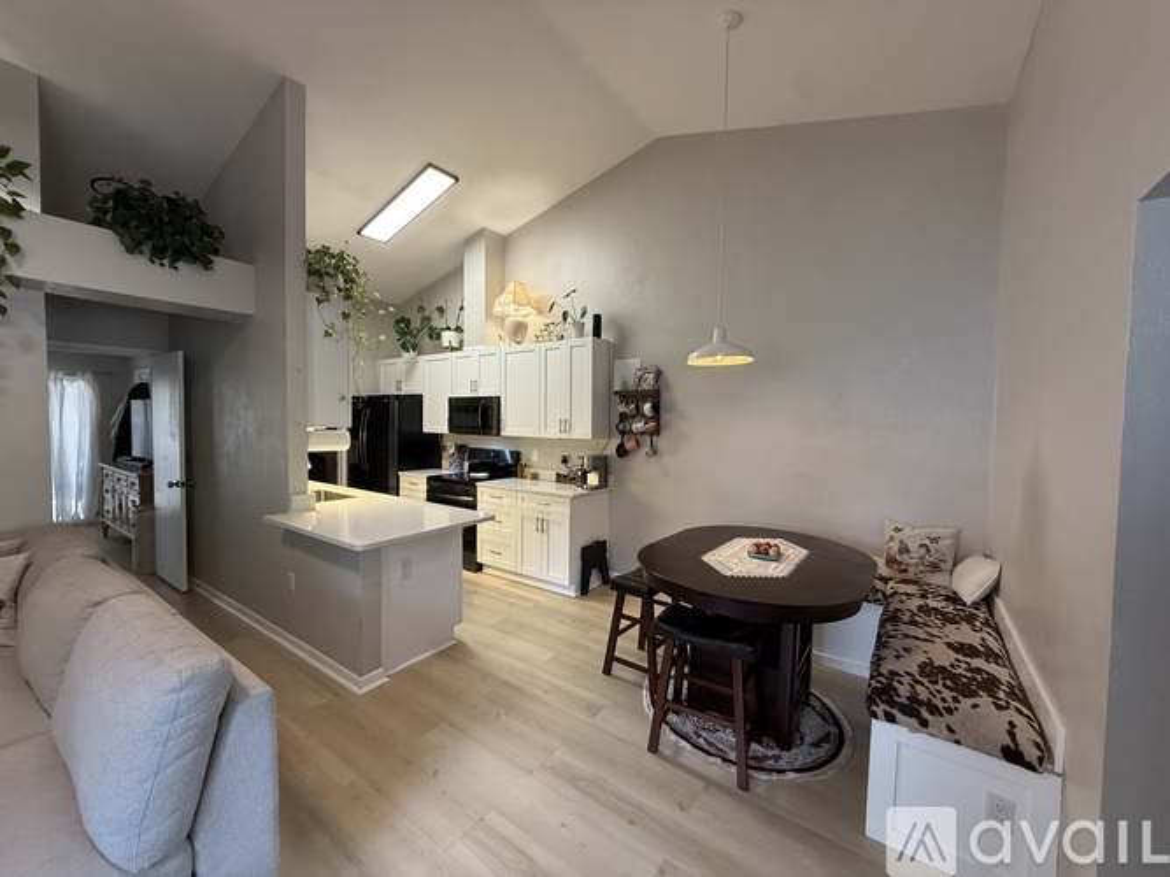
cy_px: 438
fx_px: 473
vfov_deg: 85.7
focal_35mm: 14
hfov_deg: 102.1
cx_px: 585
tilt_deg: -2.1
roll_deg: -0.8
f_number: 2.2
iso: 250
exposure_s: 1/120
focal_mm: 2.22
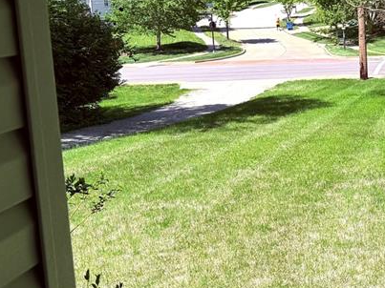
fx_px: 678
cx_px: 363
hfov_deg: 30.0
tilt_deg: -11.5
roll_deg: +1.5
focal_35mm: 61
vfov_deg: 24.0
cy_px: 133
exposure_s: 1/3279
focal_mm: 6.76
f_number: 1.78
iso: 80
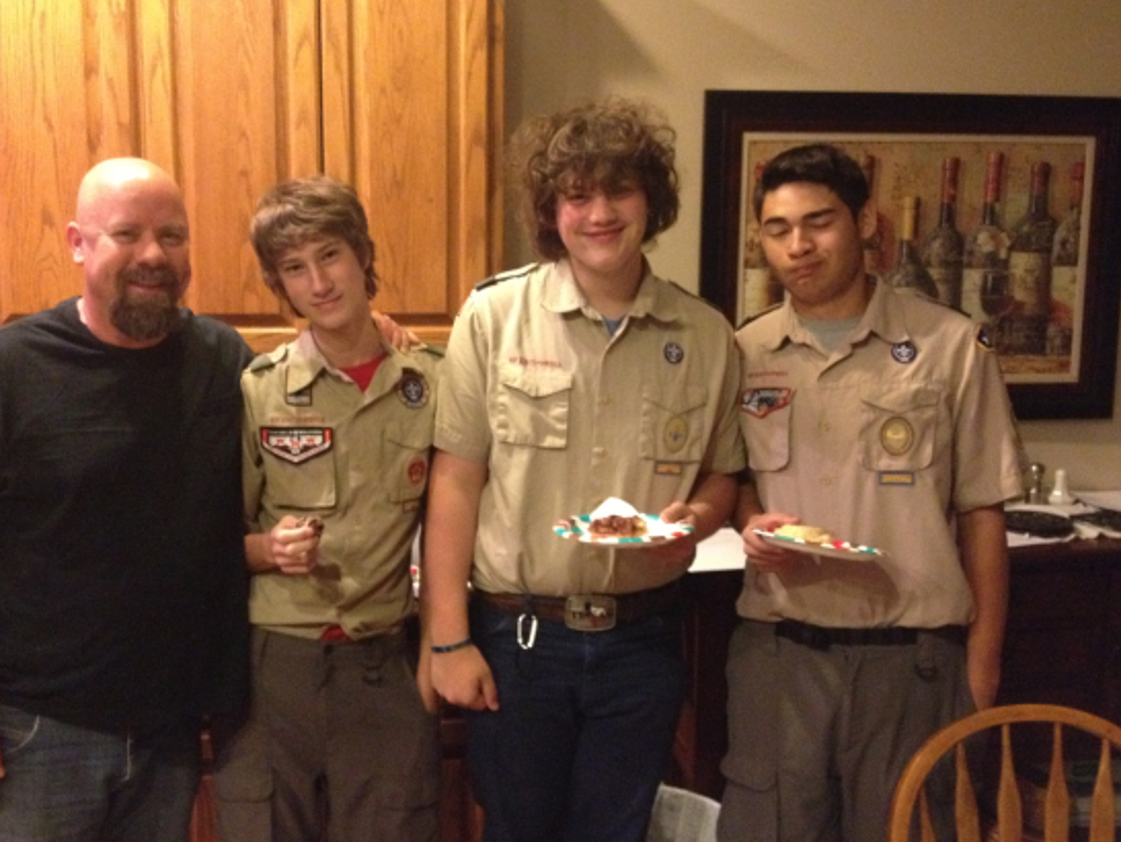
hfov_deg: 45.7
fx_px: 1328
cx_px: 521
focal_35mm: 41
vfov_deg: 35.2
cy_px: 413
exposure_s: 1/15
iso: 640
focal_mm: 4.28
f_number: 2.4
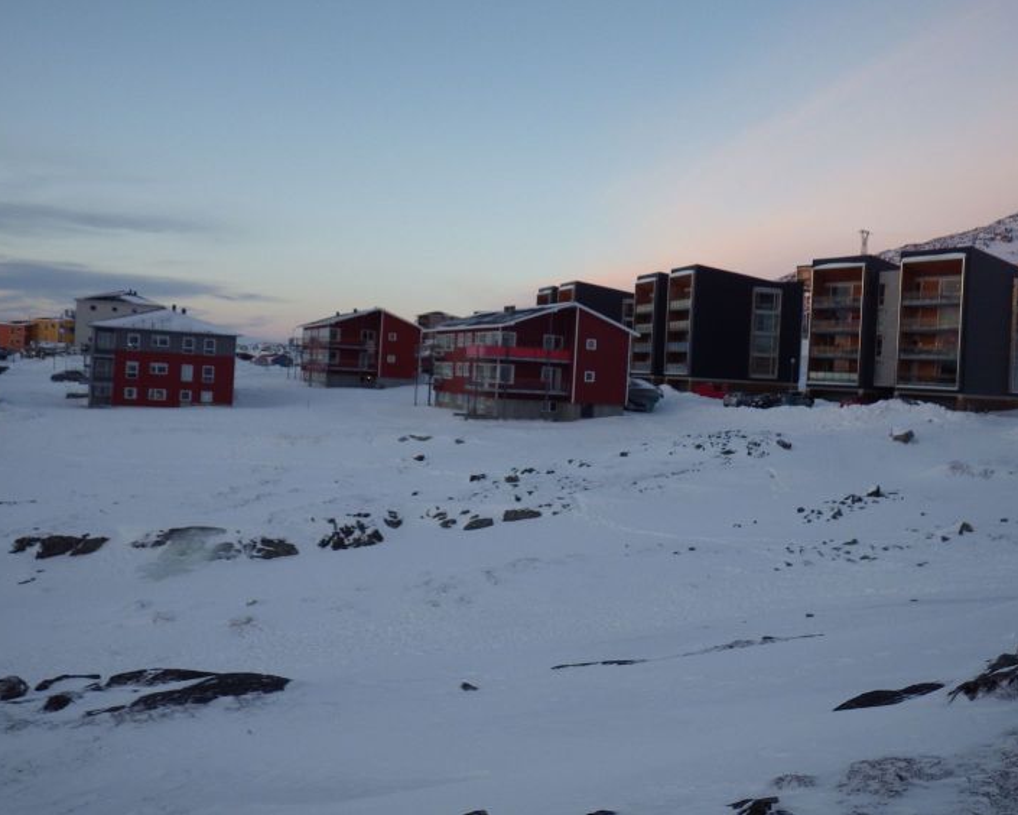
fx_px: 934
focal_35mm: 31
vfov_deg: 47.1
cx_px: 515
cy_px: 383
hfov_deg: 57.2
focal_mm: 5
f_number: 3.5
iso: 125
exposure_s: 1/200
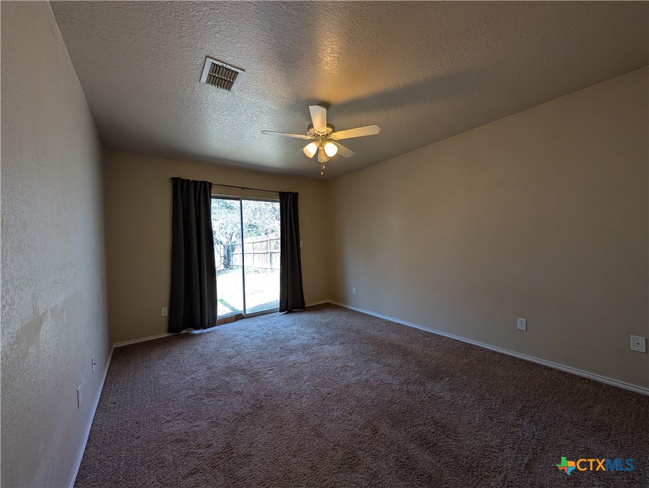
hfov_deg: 110.5
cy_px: 244
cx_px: 324
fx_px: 225
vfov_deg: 94.6
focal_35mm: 12
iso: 57
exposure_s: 1/127
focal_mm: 2.02
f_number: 1.7
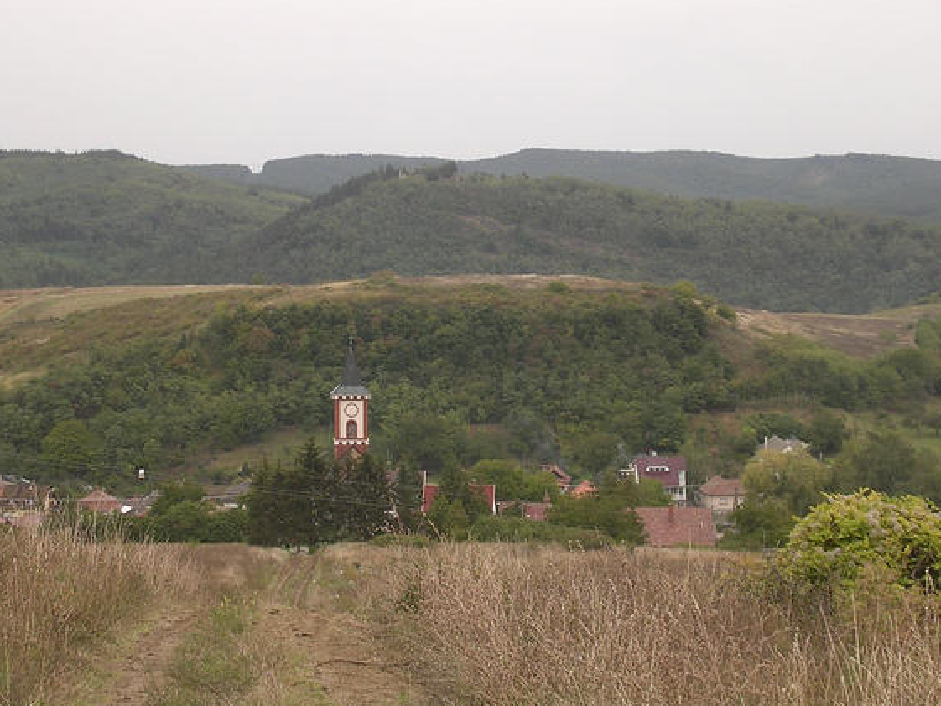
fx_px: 3100
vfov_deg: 13.0
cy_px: 310
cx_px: 413
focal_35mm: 114
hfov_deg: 17.3
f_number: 4.5
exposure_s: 1/59.1
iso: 100
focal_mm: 15.2
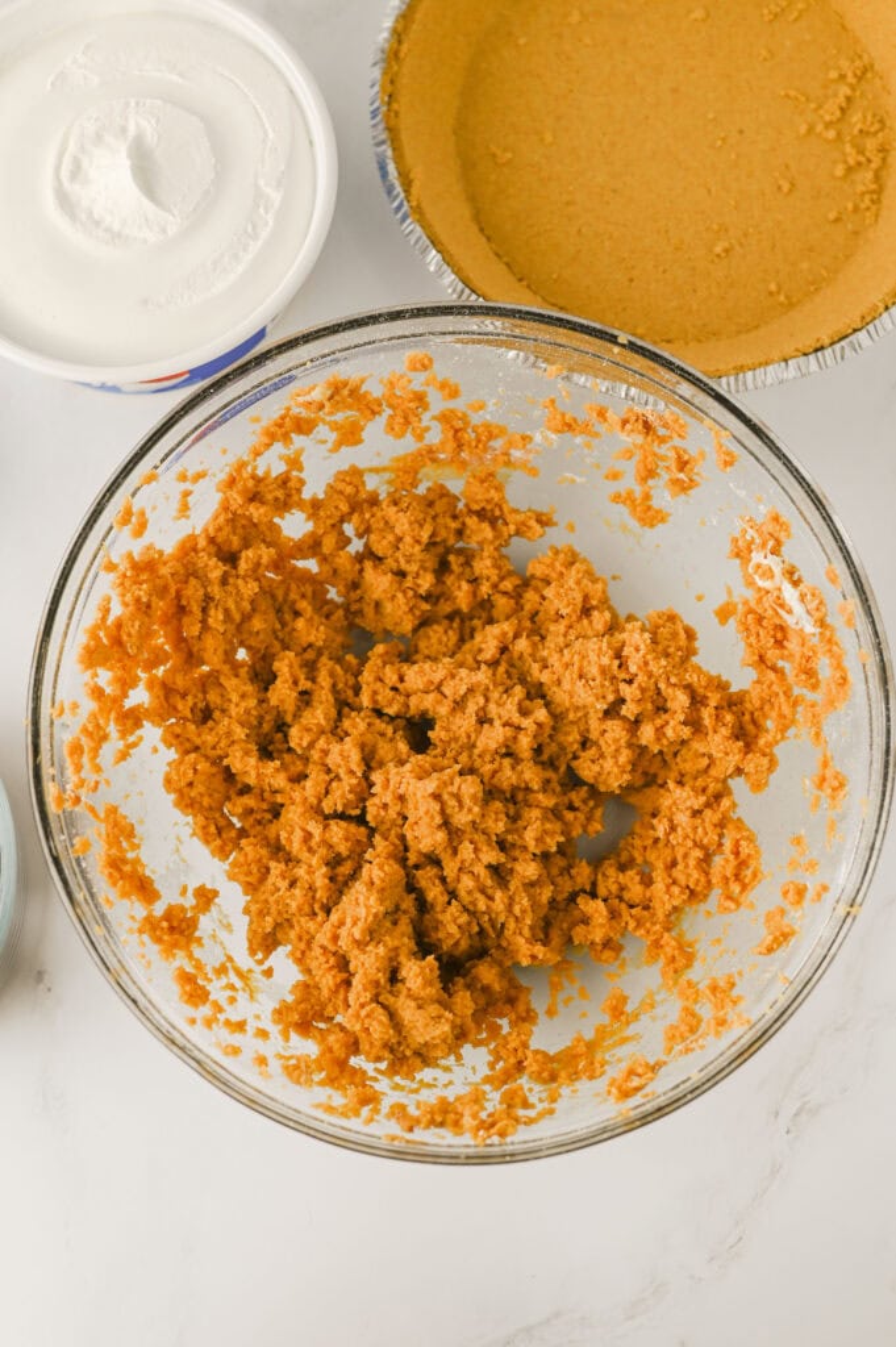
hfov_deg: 26.9
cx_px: 448
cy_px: 674
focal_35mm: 50
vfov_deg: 39.6
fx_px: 1870
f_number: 4.5
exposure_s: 1/160
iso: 160
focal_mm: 50
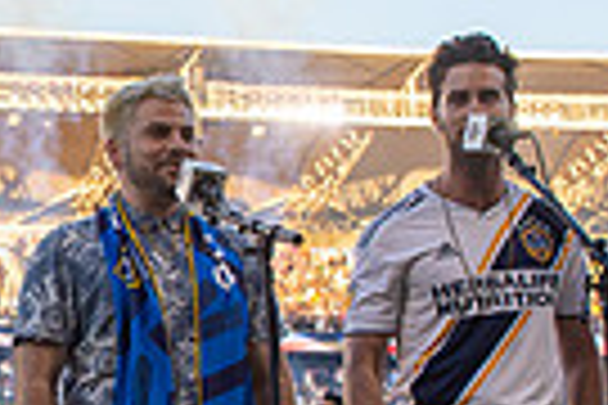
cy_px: 290
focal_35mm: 103
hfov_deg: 19.0
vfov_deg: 13.3
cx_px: -72
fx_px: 1739
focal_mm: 24
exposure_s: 1/500
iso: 160
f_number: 4.5
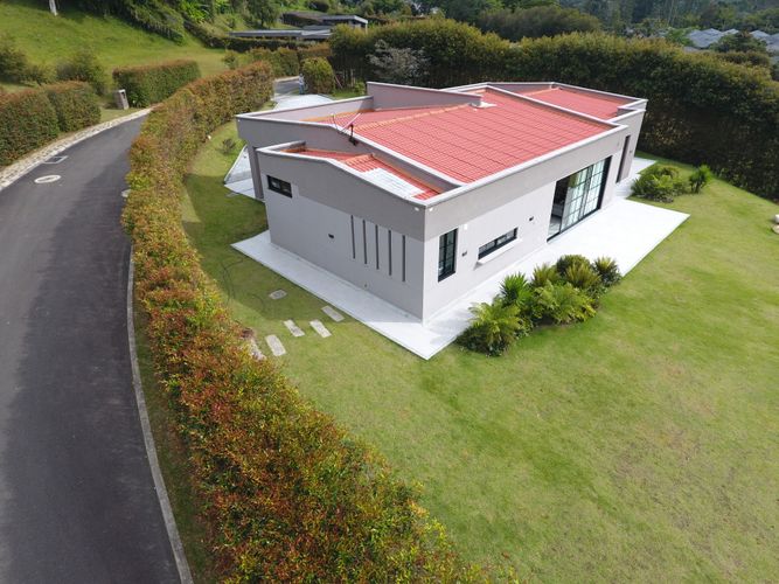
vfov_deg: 66.0
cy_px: 292
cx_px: 390
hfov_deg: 81.8
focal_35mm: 20
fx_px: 450
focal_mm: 3.61
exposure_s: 1/399
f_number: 2.8
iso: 100
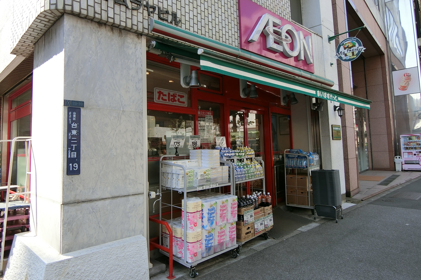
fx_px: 257
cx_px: 209
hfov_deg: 78.6
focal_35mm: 22
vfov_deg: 57.2
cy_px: 131
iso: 80
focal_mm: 4.6
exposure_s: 1/400
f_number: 2.8
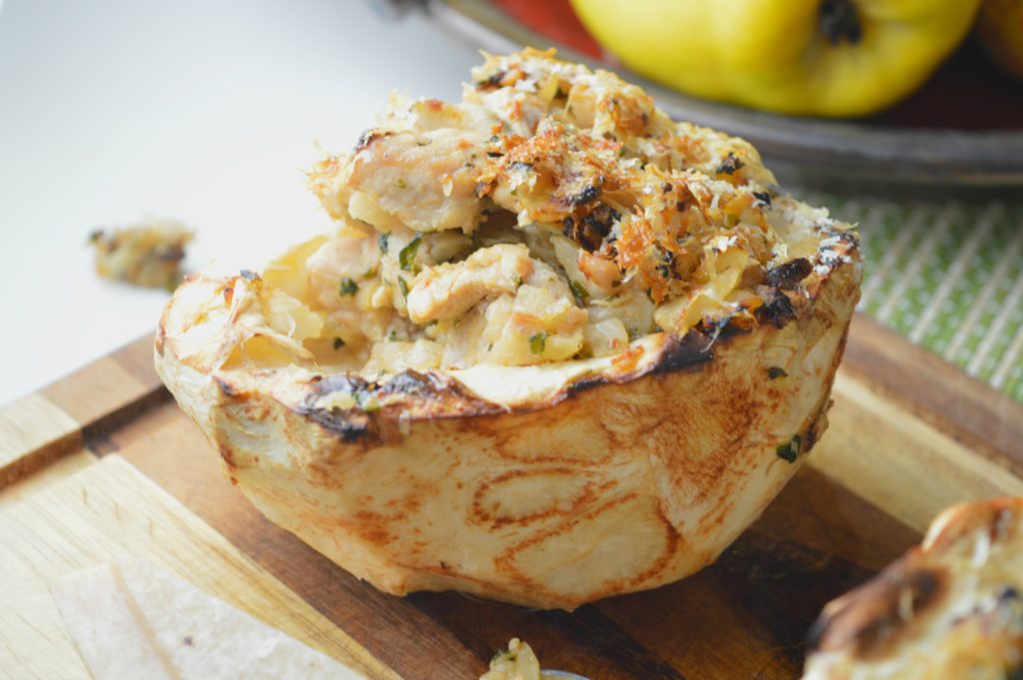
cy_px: 340
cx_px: 512
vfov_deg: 16.5
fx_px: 2342
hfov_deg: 24.6
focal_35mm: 82
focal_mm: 55
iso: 100
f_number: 5.6
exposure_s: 1/20
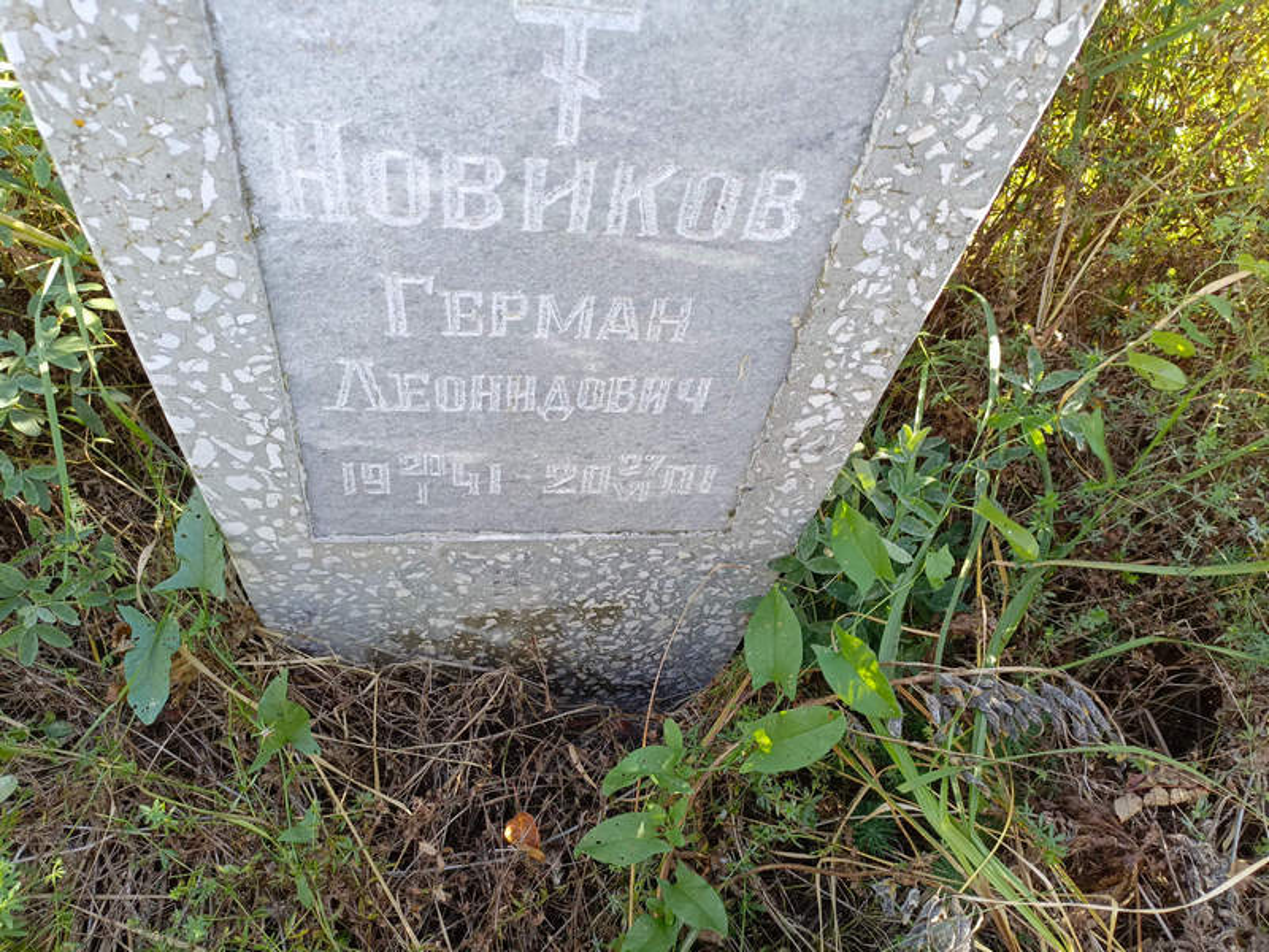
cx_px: 634
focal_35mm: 25
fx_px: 916
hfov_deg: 69.4
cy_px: 476
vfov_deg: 54.9
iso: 160
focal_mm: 4.76
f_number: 1.69
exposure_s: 1/100
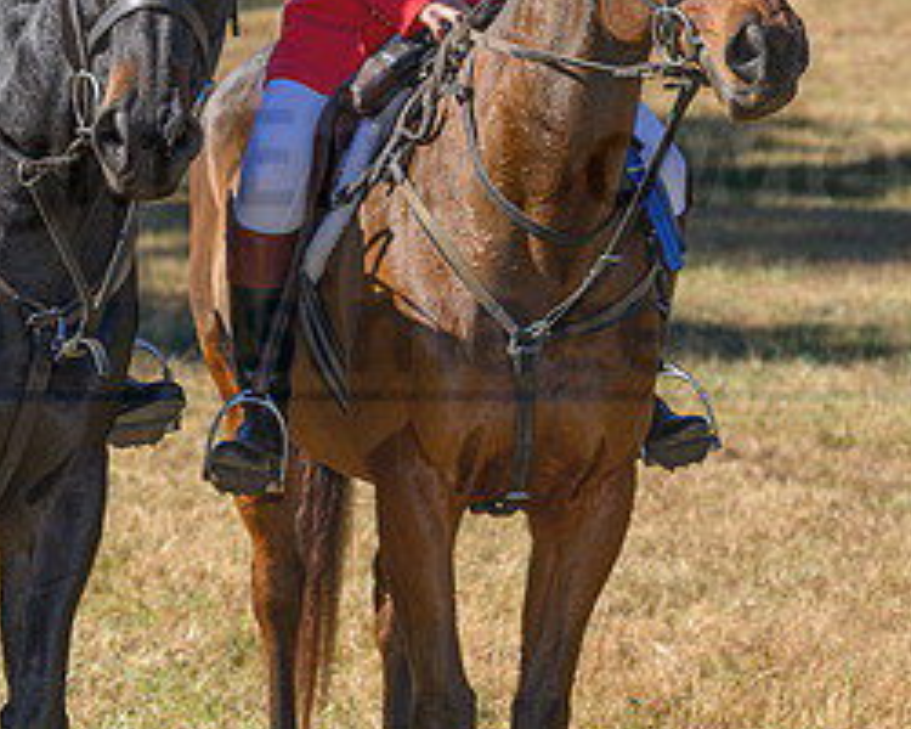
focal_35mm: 189
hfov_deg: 10.2
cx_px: 219
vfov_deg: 8.2
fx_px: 5096
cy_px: 249
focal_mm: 70
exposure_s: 1/500
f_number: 3.5
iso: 64
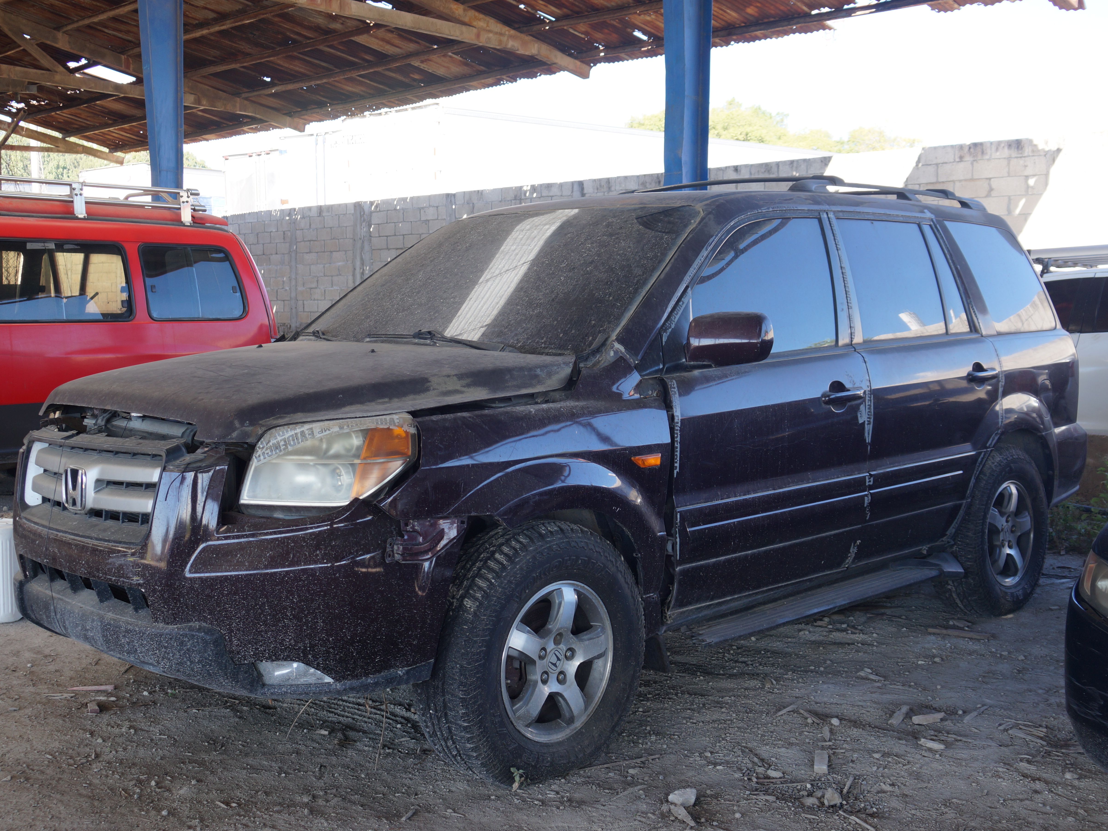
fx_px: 1202
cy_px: 417
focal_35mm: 38
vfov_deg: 38.1
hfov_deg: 49.5
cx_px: 512
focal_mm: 23
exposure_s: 1/60
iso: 100
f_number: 5
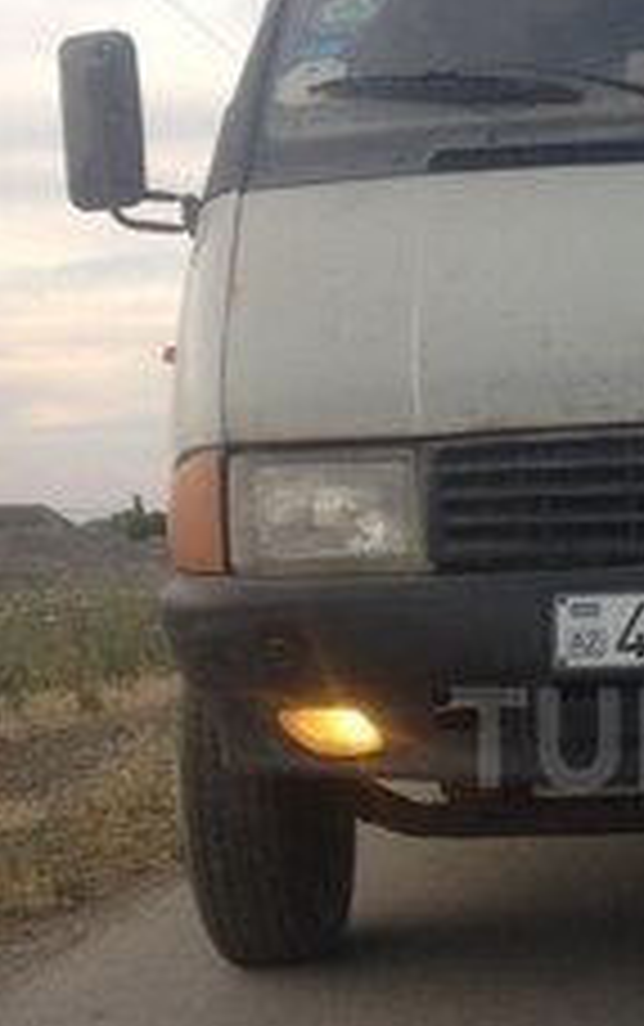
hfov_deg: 16.4
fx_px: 2129
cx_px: 797
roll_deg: +0.5
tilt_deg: -3.7
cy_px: 738
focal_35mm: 76
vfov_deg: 26.8
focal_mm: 4.12
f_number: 2.4
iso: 50
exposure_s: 1/299
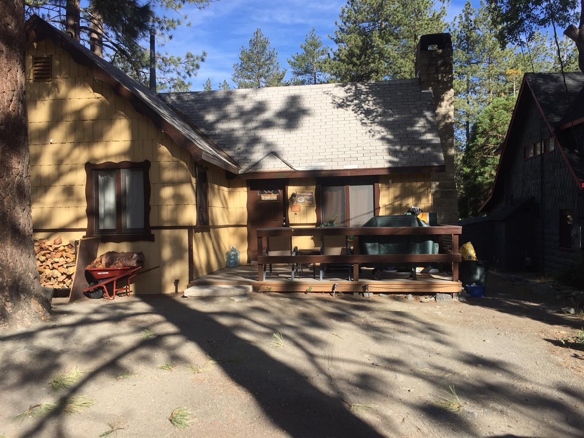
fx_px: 489
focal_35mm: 29
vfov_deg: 48.2
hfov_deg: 61.7
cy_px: 219
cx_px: 292
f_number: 2.2
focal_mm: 4.15
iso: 32
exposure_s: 1/1099
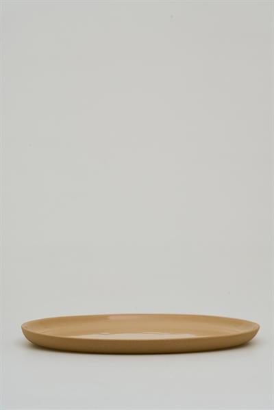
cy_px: 205
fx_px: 1026
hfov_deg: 15.2
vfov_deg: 22.6
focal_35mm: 90
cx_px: 137
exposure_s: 1/100
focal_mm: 90
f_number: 11
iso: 500
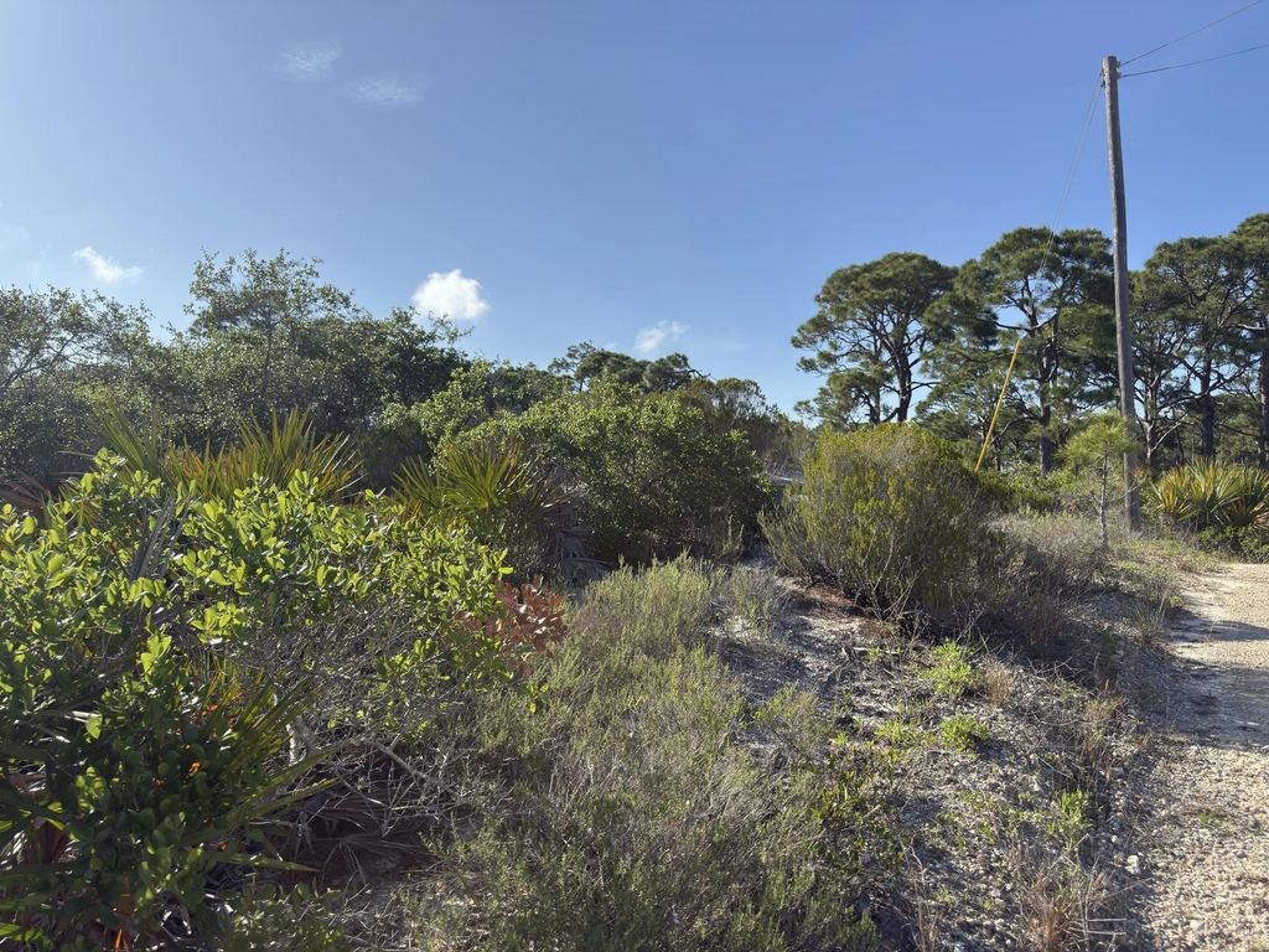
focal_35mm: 24
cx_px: 634
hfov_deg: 71.6
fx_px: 880
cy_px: 476
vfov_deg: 56.8
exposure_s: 1/4464
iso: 64
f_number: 1.78
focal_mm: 6.76
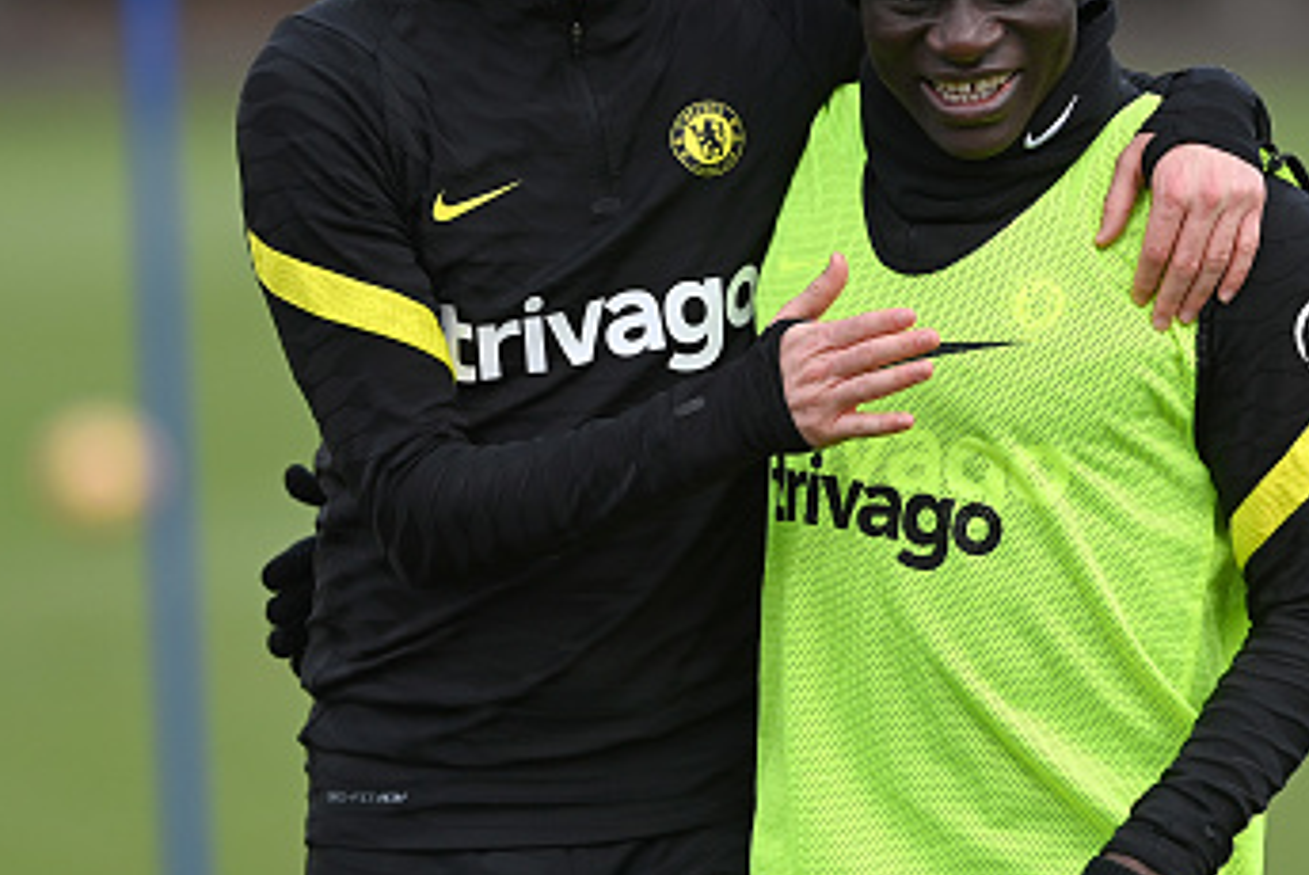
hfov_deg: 3.0
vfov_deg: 2.0
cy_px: 247
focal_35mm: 690
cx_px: 776
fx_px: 25110
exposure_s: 1/2000
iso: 800
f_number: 4.5
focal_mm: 400
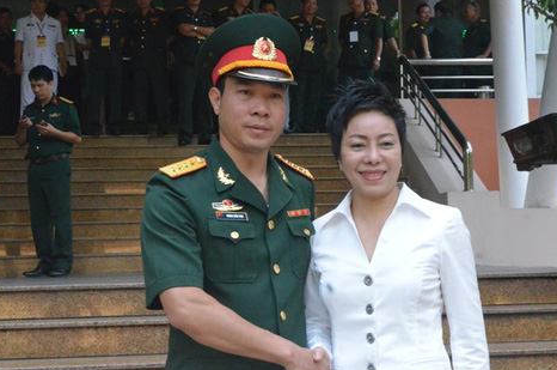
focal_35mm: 66
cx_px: 316
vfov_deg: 20.5
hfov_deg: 30.5
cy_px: 194
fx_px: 1019
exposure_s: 1/500
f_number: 11
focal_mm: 38
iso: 6400
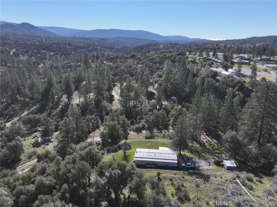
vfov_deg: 56.7
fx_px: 192
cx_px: 138
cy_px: 104
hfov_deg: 71.6
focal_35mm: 24
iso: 210
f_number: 2.8
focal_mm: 12.29
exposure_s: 1/3200
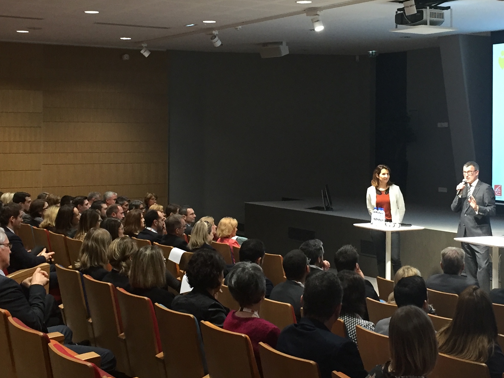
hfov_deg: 32.2
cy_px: 141
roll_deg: -1.0
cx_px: 256
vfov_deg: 24.3
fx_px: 873
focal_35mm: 60
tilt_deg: -0.5
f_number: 2.2
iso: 160
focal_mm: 4.15
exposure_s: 1/33
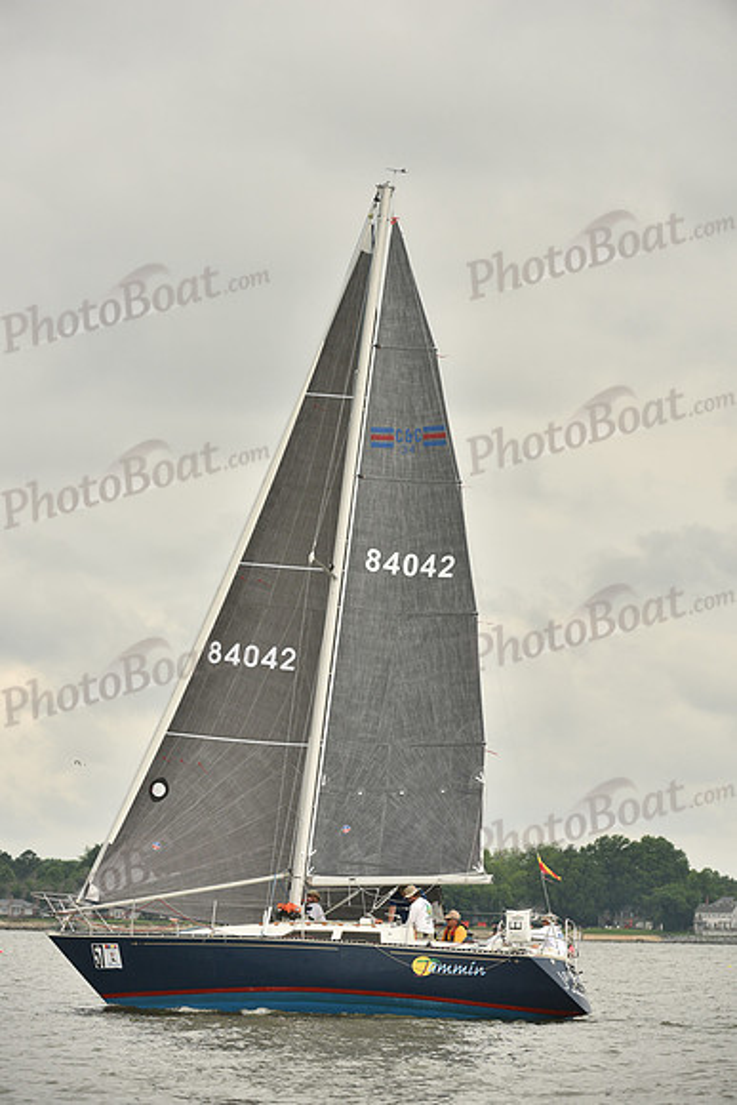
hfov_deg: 6.9
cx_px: 368
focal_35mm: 200
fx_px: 6138
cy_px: 552
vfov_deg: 10.3
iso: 400
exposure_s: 1/1000
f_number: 7.1
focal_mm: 200
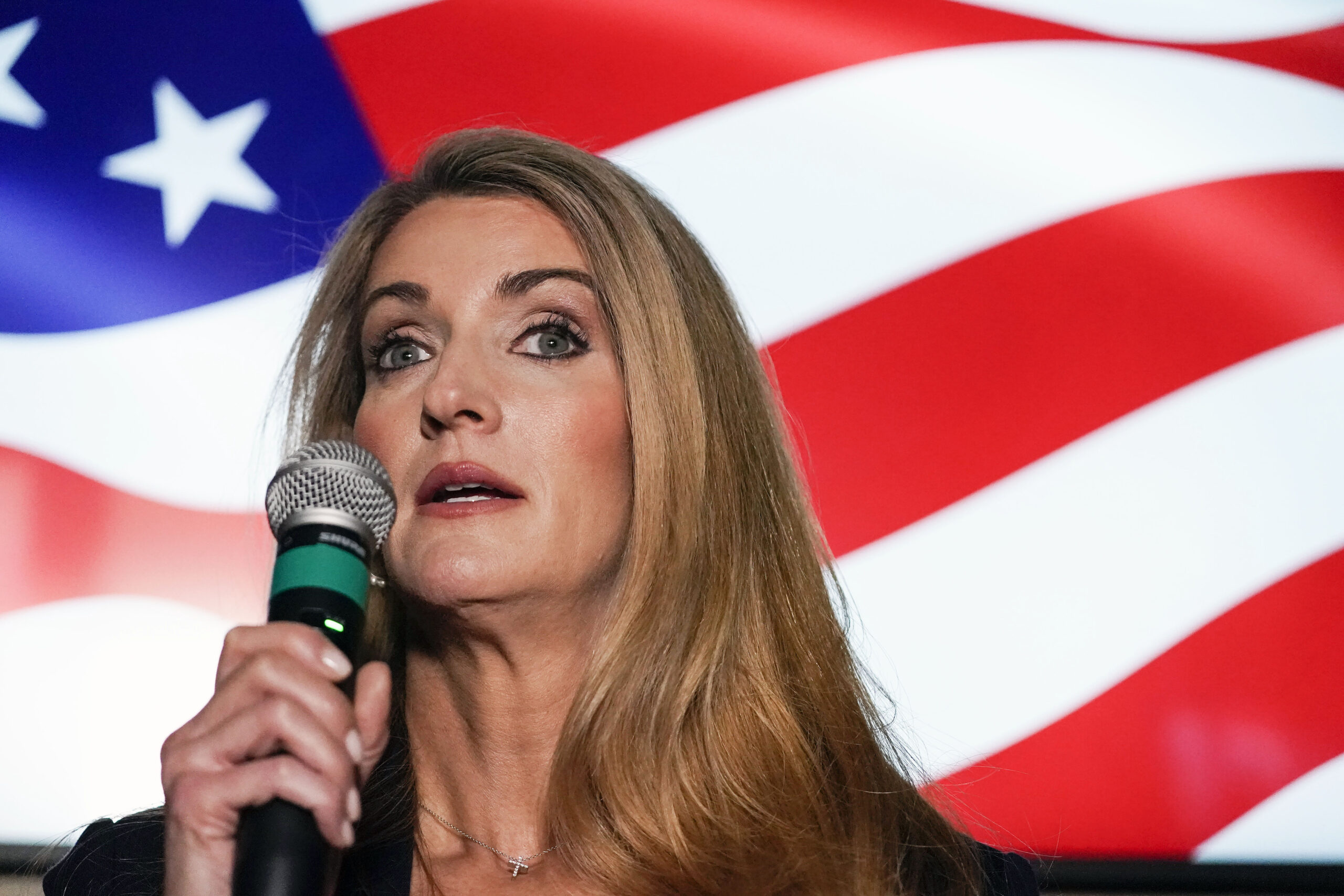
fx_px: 3733
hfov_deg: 20.4
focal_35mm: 100
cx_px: 672
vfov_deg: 13.7
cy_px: 448
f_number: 4.5
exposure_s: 1/800
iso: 8000
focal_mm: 100
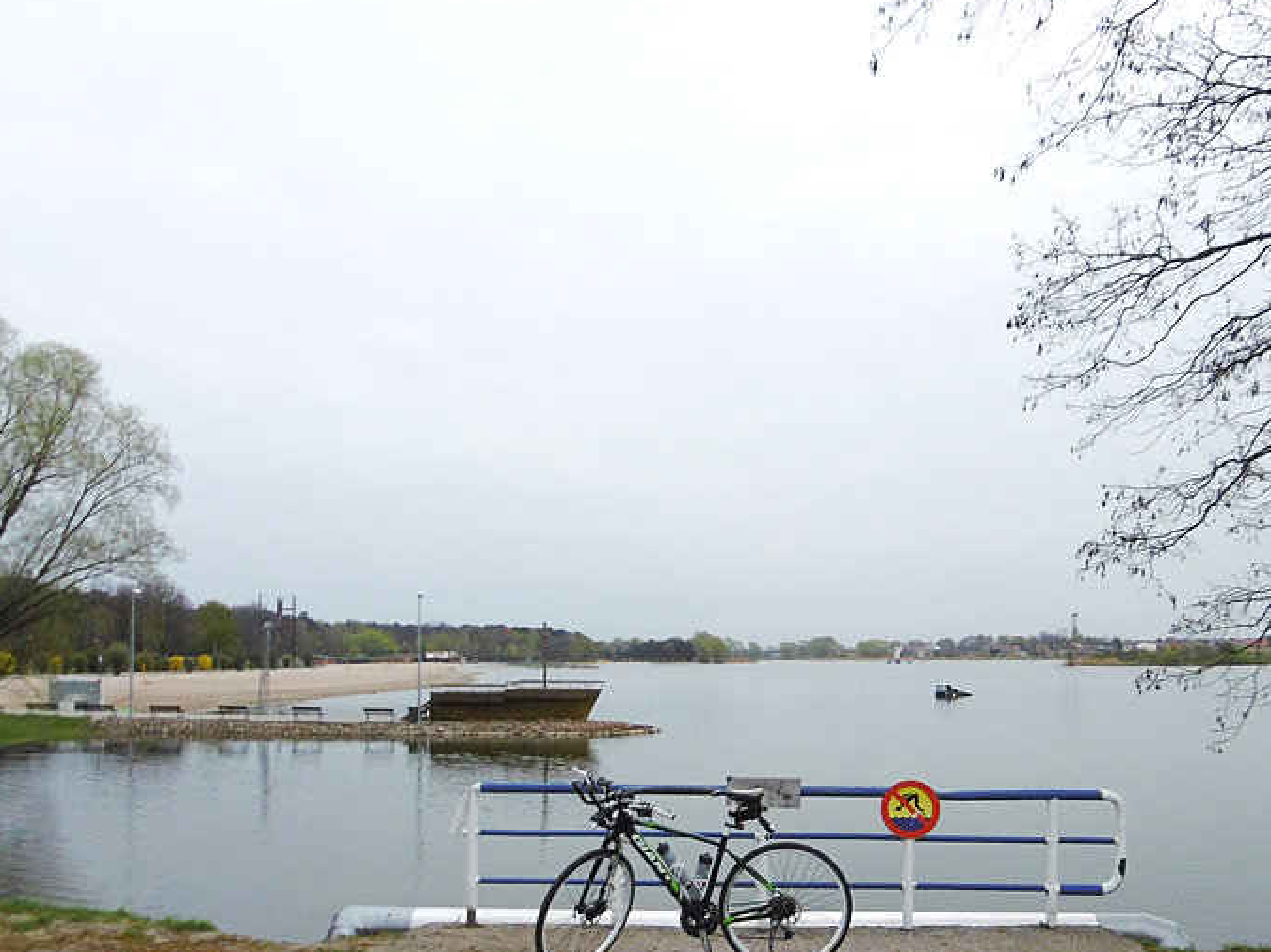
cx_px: 663
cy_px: 622
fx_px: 1175
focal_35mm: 32
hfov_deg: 56.8
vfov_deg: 43.6
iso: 100
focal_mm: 4.3
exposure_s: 1/320
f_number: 7.8
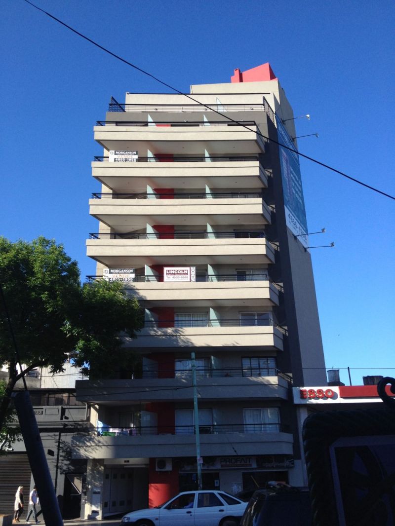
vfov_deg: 52.6
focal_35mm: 35
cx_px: 198
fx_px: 532
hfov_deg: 40.7
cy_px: 263
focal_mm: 4.28
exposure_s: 1/1022
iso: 50
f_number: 2.4
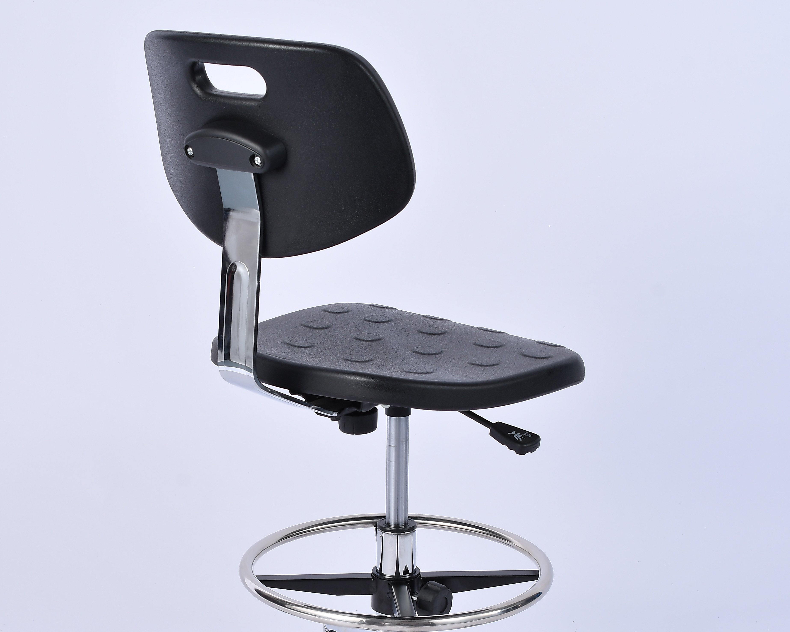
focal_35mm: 85
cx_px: 394
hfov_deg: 22.5
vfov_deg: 18.0
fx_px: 1987
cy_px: 414
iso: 125
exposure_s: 1/125
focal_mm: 40
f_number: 9
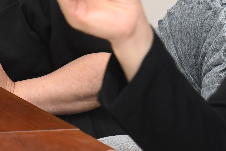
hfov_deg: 6.4
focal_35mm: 315
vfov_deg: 4.3
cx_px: -124
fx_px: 1978
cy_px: -73
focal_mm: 98
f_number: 6.3
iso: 3200
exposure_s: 1/250
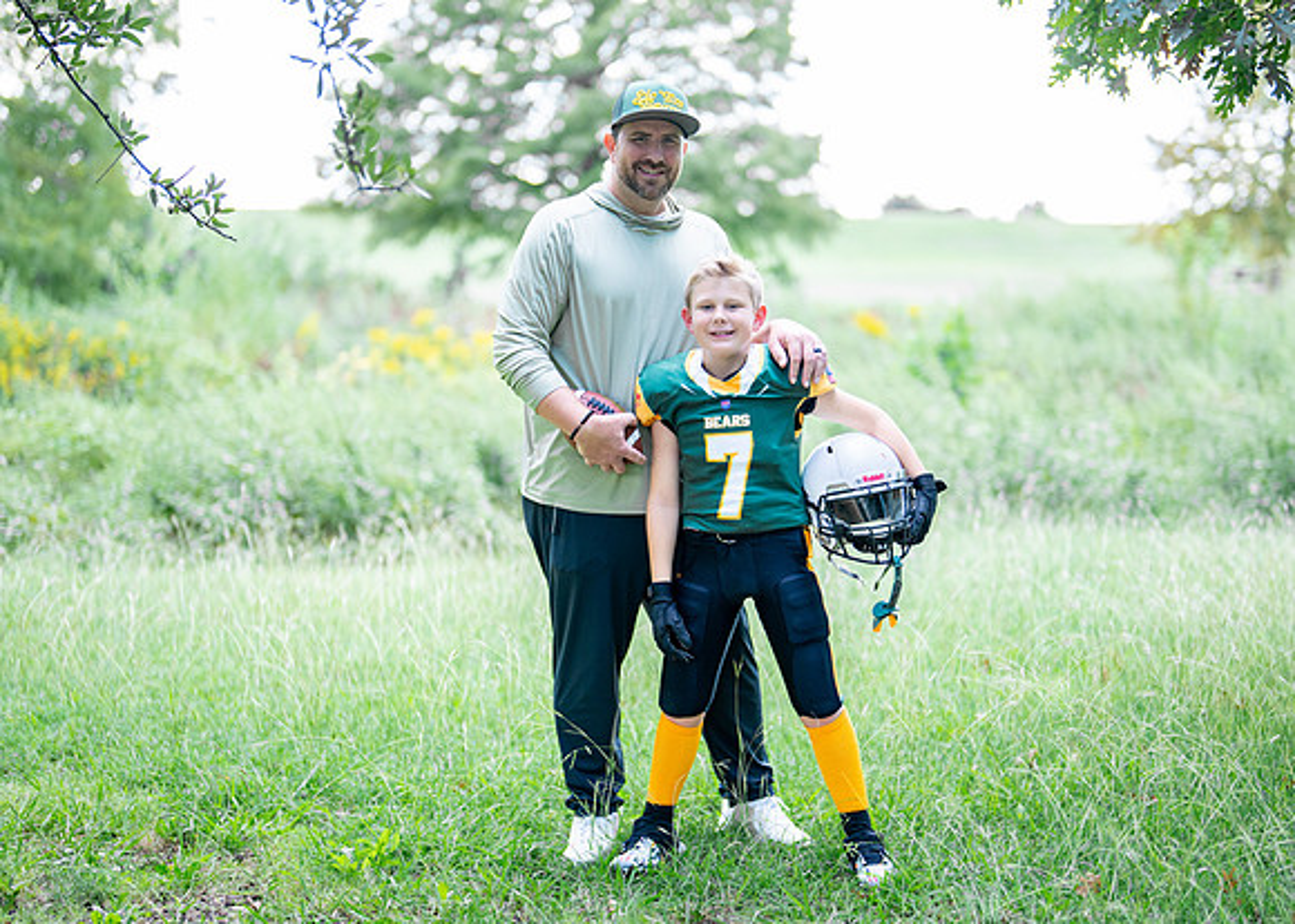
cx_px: 698
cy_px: 498
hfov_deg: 32.8
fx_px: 2196
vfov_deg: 23.8
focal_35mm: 60
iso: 320
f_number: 1.2
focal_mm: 50
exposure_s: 1/1250
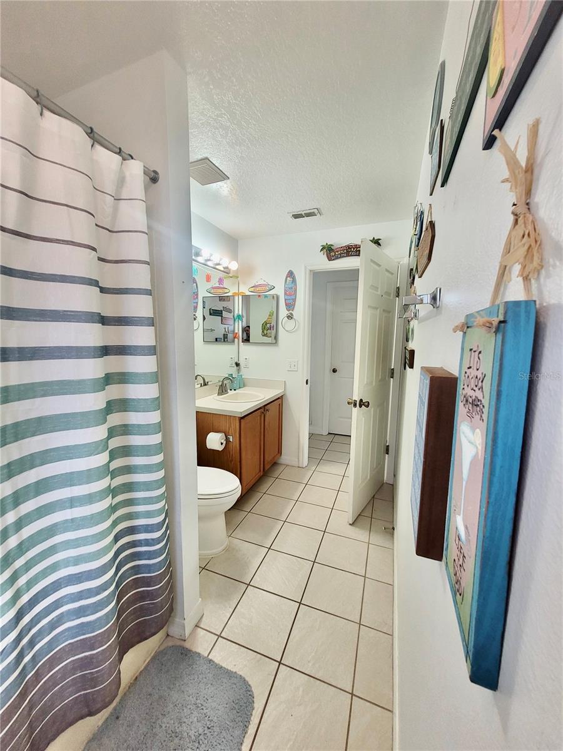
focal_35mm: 13
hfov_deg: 89.9
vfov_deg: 106.2
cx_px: 282
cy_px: 376
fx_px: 282
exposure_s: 1/60
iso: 80
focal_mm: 1.74
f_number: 2.2
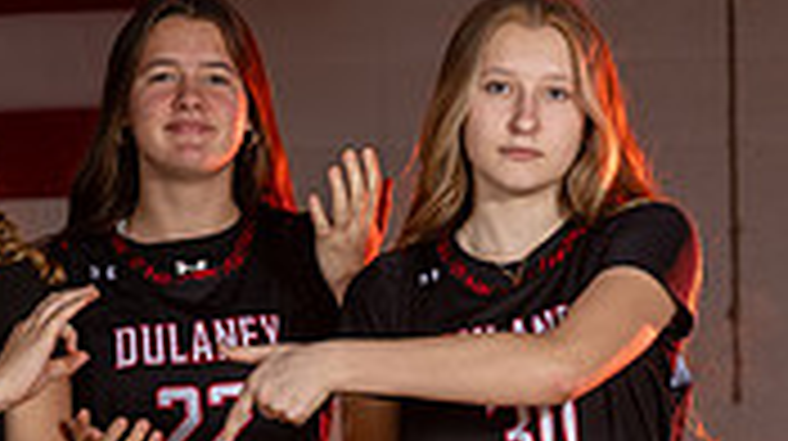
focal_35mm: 430
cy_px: 838
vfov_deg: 2.8
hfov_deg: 5.0
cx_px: 334
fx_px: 8975
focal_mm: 92
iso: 80
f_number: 6.3
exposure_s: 1/200
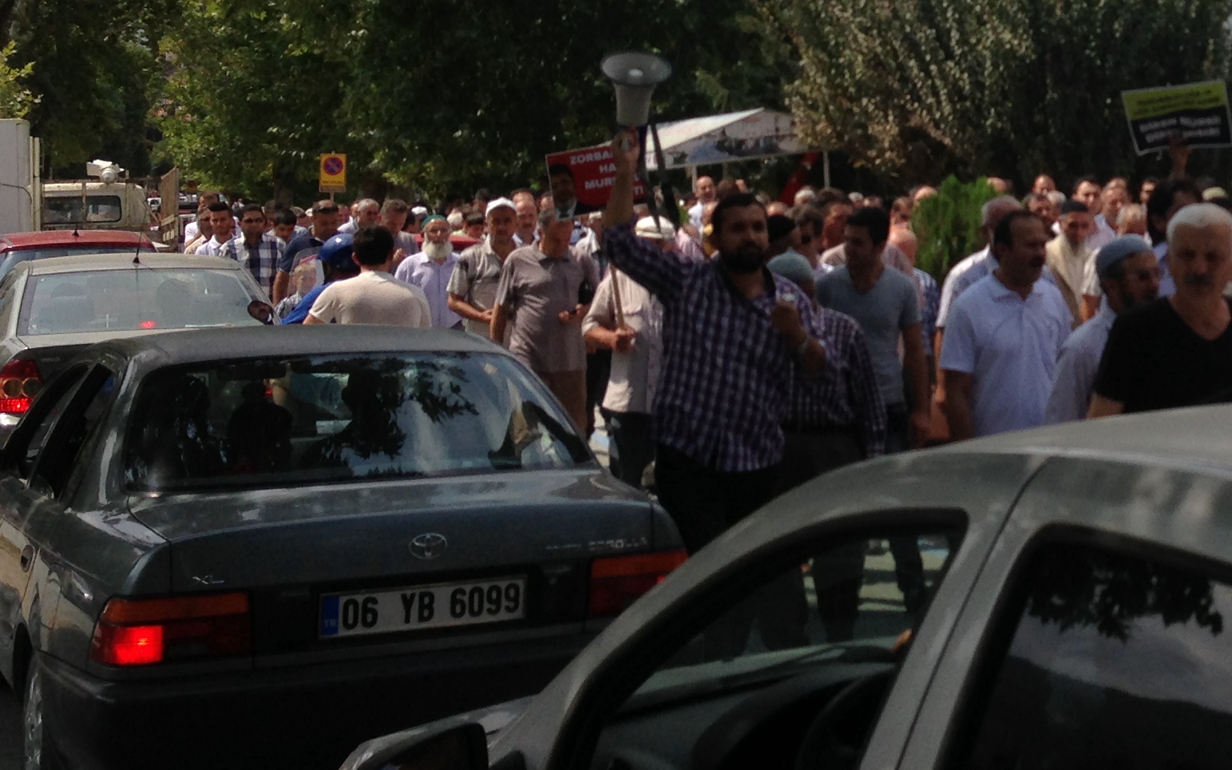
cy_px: 90
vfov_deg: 17.4
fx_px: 2484
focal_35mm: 74
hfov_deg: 26.5
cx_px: 1207
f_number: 2.4
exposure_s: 1/1869
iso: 50
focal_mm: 4.13
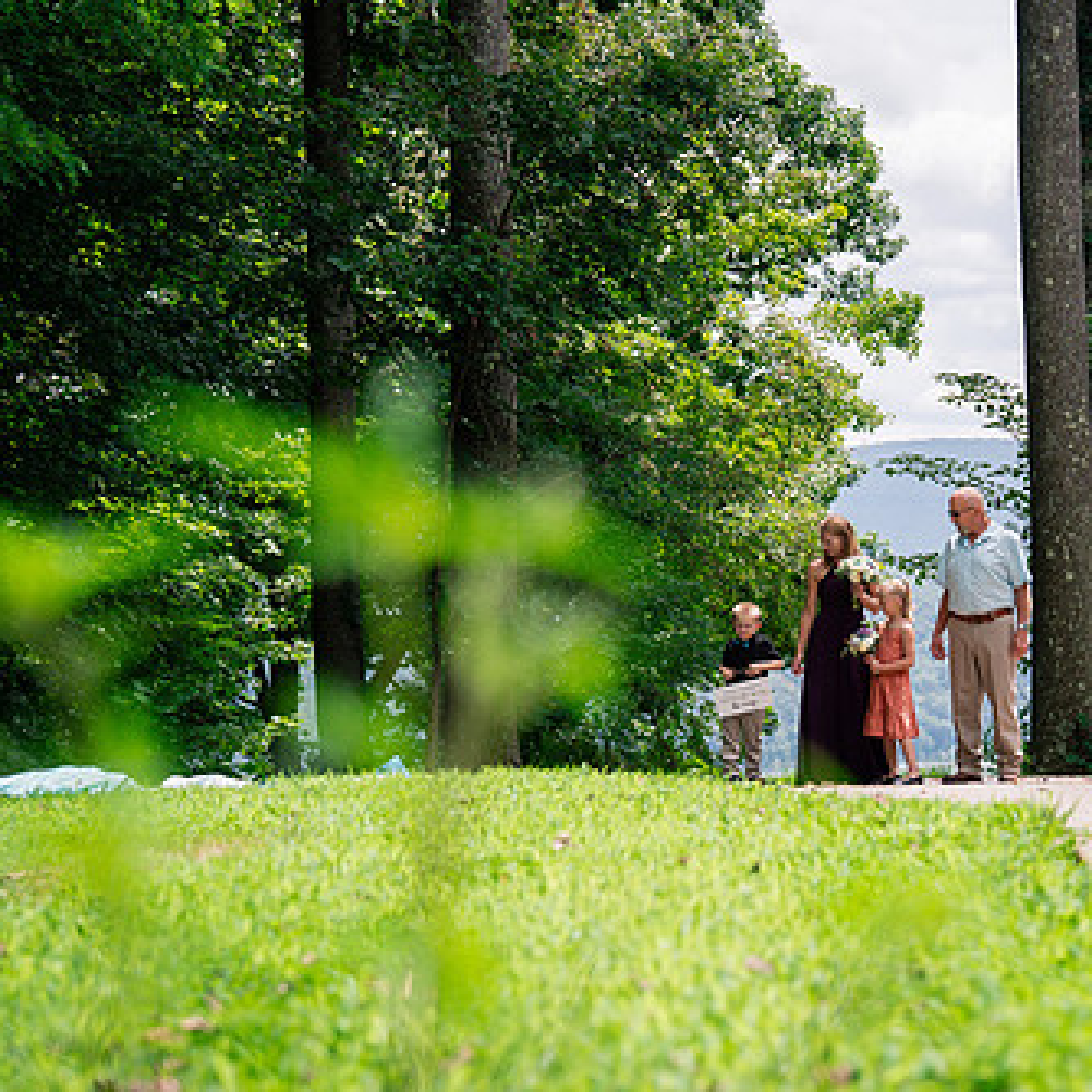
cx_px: 954
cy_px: 665
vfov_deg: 15.0
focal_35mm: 116
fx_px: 4140
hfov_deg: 14.9
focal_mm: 70
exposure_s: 1/1600
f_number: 2.8
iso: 160
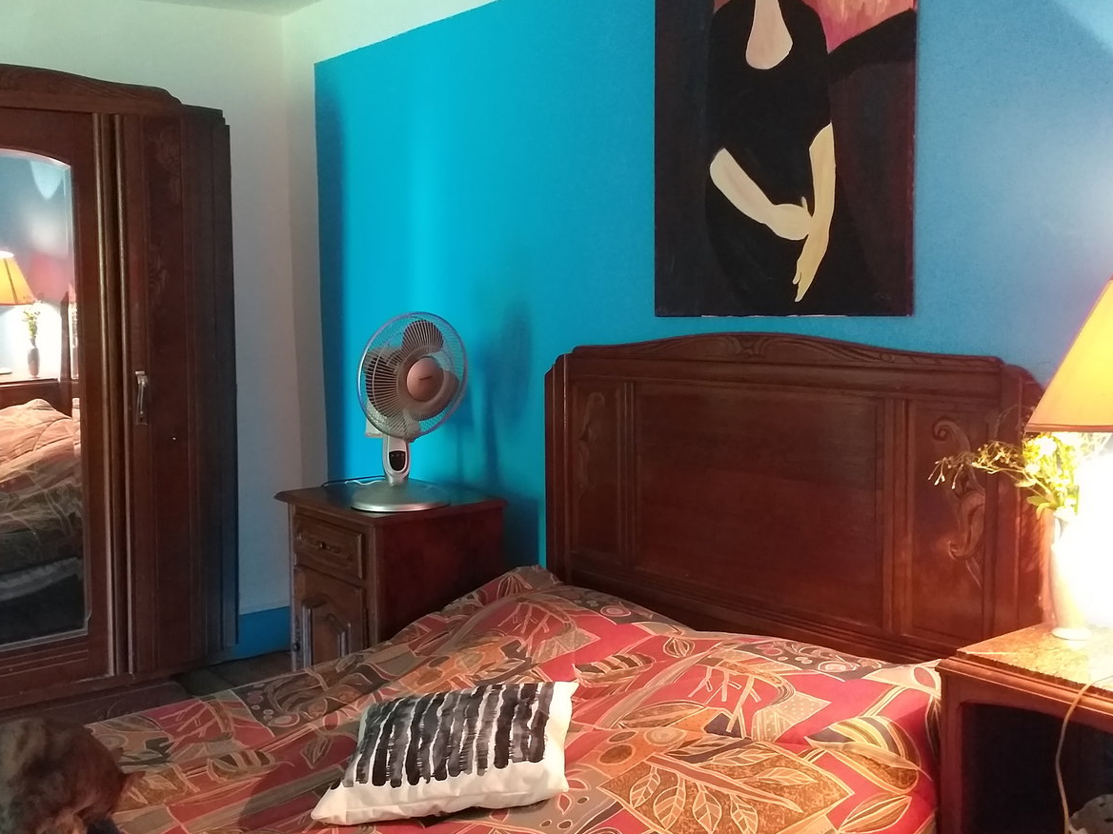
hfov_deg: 49.9
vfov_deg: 38.6
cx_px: 453
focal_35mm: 37
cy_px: 390
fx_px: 1190
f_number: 1.9
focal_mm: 3.6
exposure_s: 1/17
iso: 500
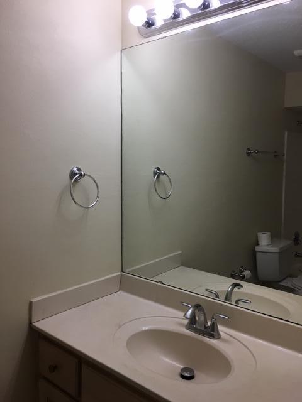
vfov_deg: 61.7
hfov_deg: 48.2
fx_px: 337
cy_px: 201
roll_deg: -1.7
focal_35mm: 29
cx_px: 151
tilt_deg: -4.8
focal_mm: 4.15
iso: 32
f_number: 2.2
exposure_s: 1/40
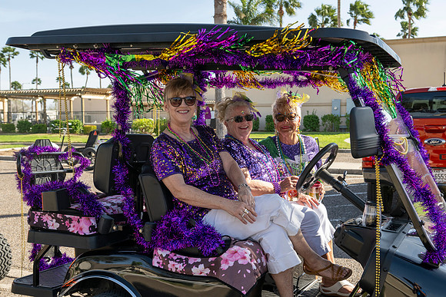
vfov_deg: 33.6
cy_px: 164
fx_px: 492
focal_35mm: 40
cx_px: 233
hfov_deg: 48.7
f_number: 6.3
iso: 500
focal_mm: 36
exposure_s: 1/640
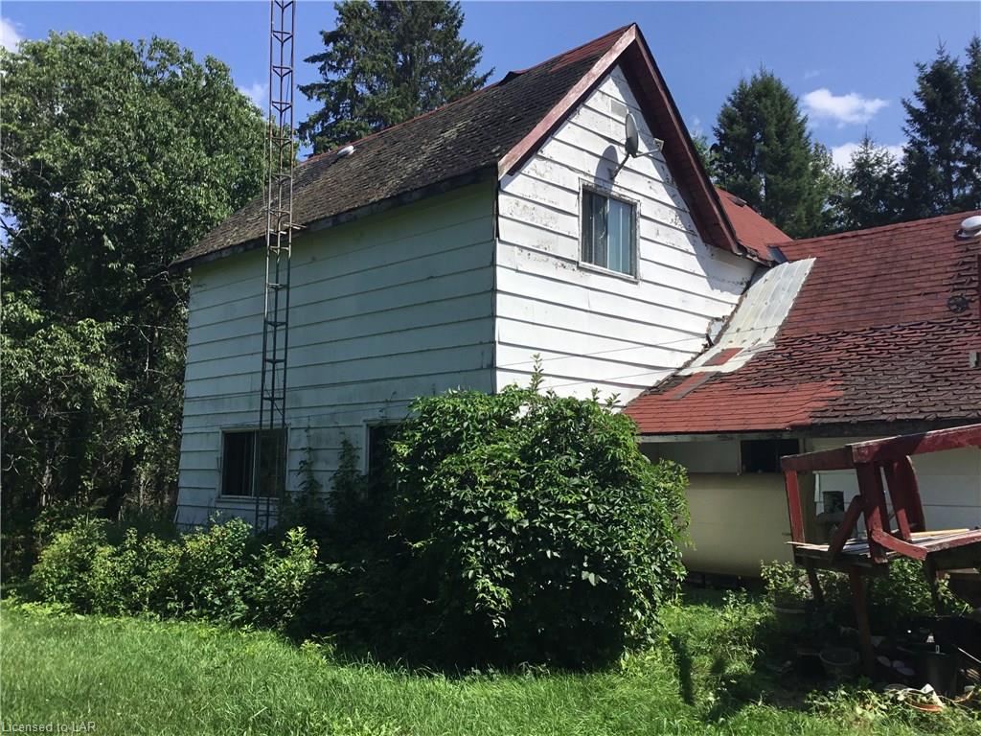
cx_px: 490
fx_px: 879
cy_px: 368
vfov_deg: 45.4
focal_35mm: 31
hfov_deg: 58.4
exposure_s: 1/1217
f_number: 2.4
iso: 25
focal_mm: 3.3
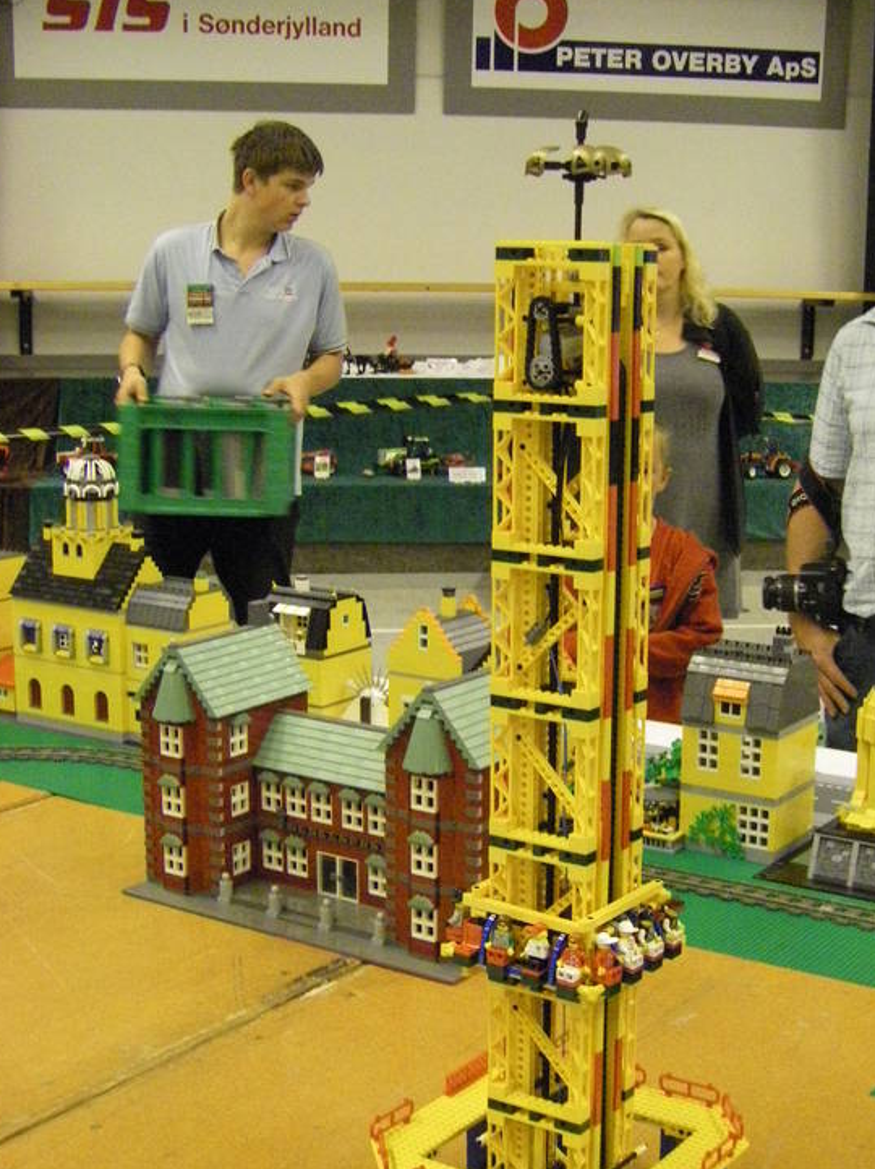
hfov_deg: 26.9
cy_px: 629
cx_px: 572
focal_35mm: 54
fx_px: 1822
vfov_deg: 35.5
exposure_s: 1/25
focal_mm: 6.3
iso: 800
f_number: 3.5
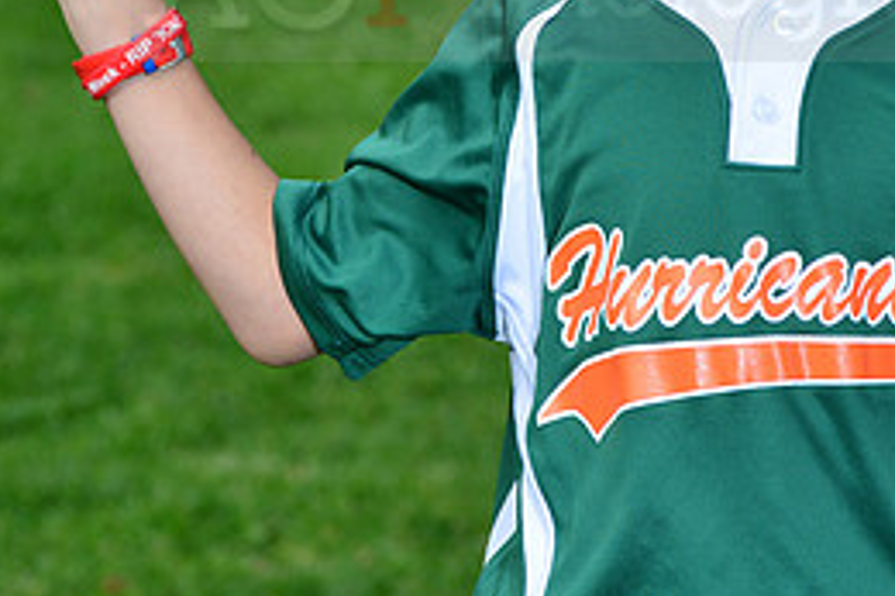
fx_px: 8050
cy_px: -40
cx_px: 709
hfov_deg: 6.4
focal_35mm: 324
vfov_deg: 4.2
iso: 200
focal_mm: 145
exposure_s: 1/200
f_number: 10
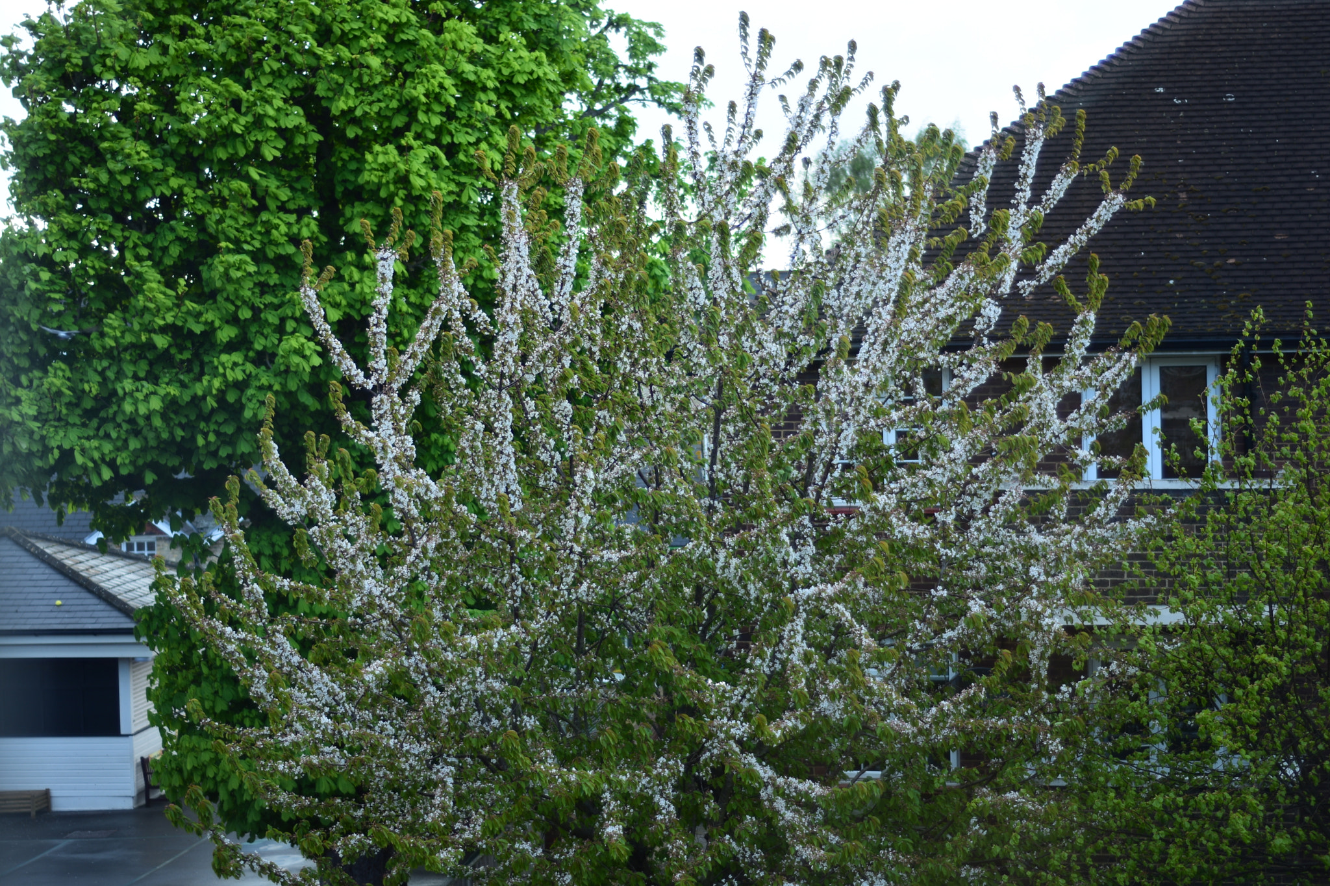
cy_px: 443
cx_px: 665
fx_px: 2770
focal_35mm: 75
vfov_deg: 18.2
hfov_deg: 27.0
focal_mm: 50
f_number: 1.8
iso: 100
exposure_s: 1/250
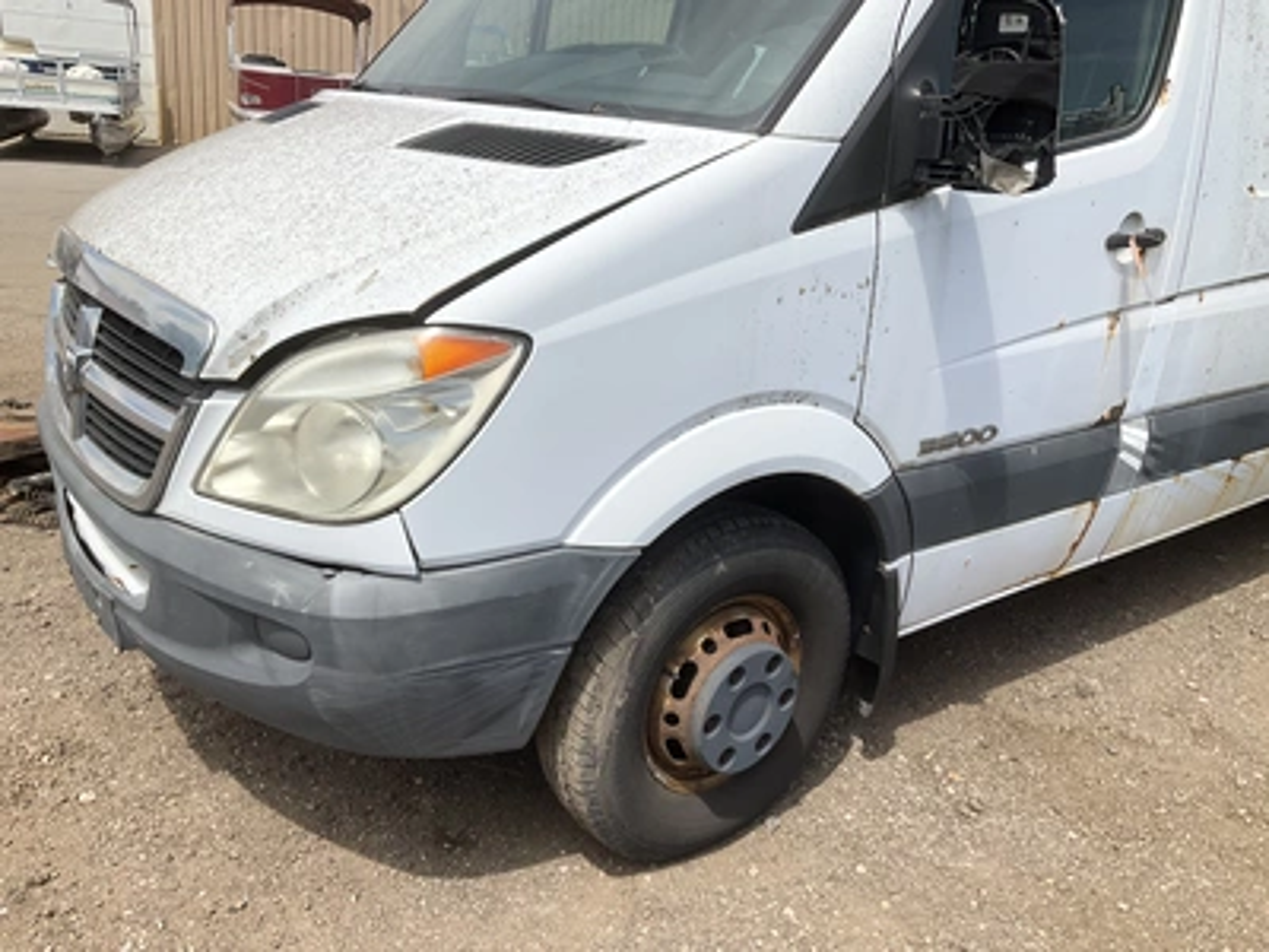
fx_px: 1063
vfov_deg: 48.2
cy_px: 476
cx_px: 634
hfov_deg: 61.7
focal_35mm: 29
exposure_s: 1/1912
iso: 25
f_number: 1.8
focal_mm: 3
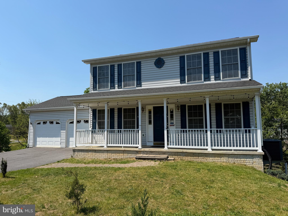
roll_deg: +0.5
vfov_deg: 56.8
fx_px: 200
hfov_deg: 71.6
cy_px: 108
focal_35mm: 24
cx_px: 144
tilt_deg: +3.8
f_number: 1.78
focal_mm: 6.76
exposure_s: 1/4673
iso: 80
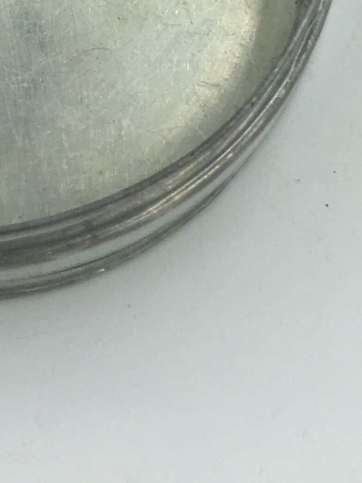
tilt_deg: -60.0
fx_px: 1562
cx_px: -92
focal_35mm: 112
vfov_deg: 14.8
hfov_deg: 12.8
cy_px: -441
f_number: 2.2
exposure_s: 1/366
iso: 25
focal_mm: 4.15
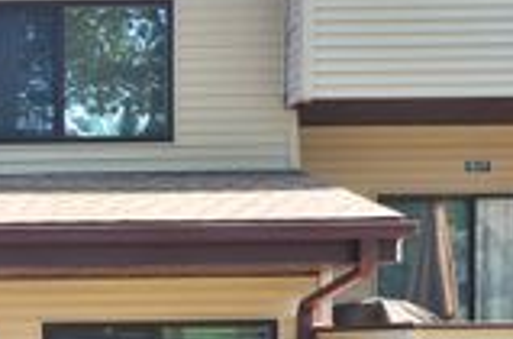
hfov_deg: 20.9
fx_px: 1208
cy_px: 336
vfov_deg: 15.7
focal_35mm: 85
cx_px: -226
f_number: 8
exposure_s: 1/160
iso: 500
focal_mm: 18
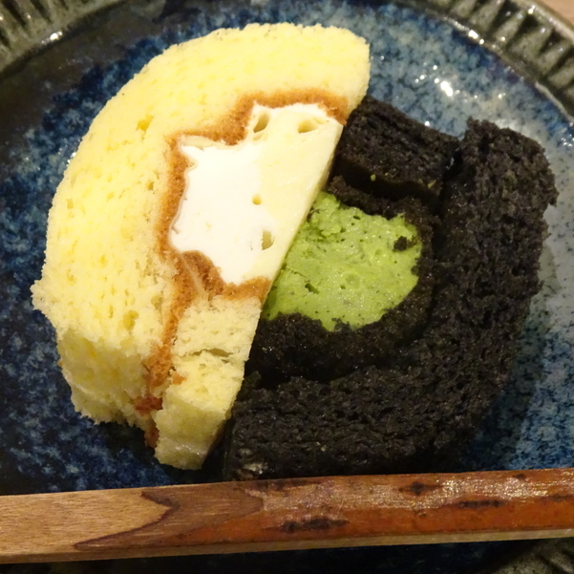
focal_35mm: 60
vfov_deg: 28.6
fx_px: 1126
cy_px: 309
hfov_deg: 28.6
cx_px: 287
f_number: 4
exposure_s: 1/20
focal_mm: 5.79
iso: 800
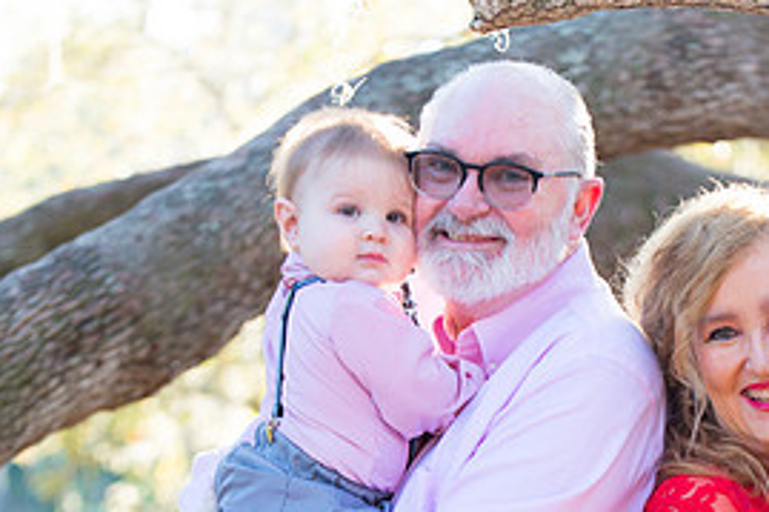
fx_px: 3778
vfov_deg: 7.7
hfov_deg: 11.6
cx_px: 652
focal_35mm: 177
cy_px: 522
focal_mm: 82
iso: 200
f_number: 3.5
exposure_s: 1/125
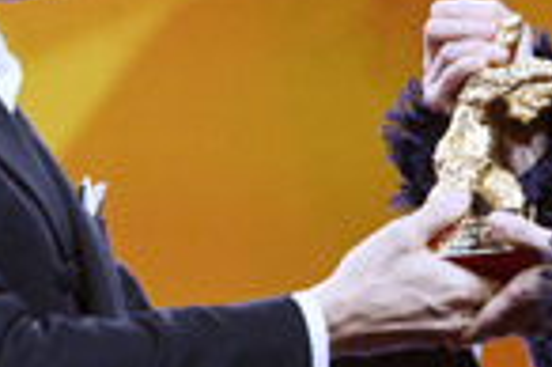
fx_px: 5682
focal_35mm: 371
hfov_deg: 5.6
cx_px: 376
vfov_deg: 3.7
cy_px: 87
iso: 5000
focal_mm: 120
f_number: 4
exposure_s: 1/250
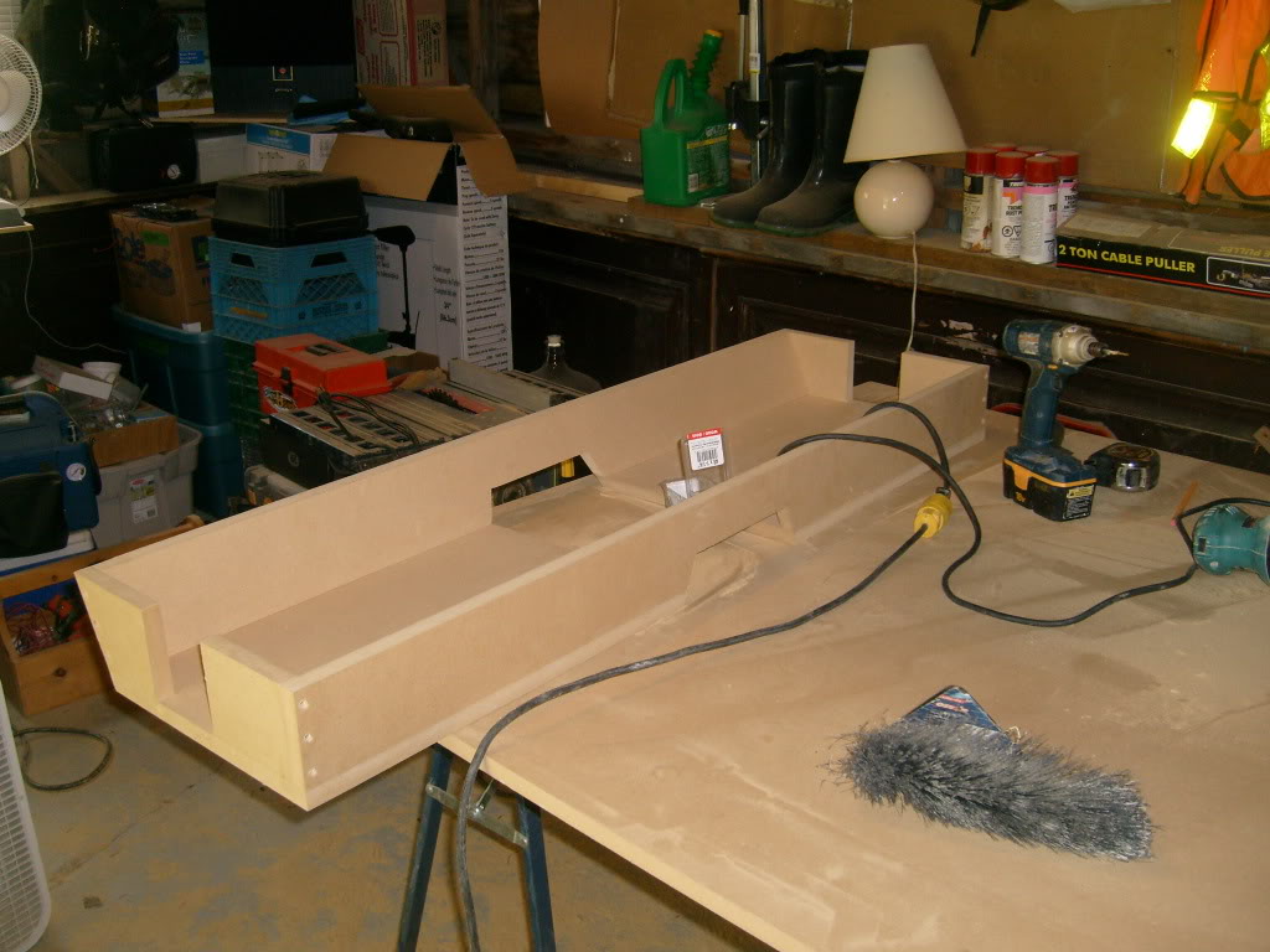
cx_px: 635
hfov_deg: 52.6
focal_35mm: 35
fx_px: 1284
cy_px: 476
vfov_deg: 40.7
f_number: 2.8
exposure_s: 1/45
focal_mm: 5.8
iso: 100
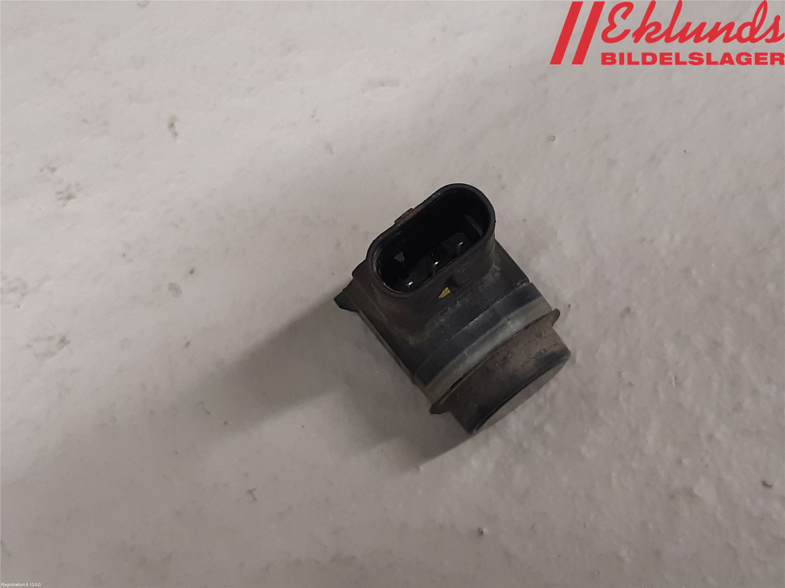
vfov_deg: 53.1
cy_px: 294
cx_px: 392
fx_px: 590
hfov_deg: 67.3
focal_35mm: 26
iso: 160
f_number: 1.7
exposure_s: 1/50
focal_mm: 3.93
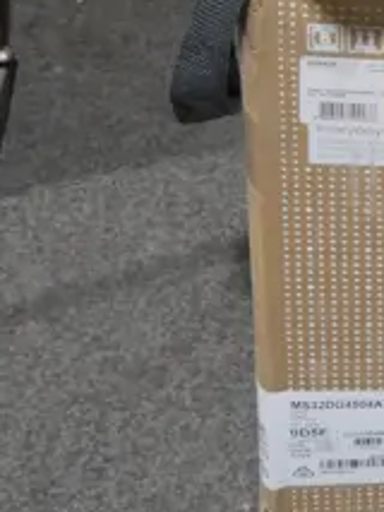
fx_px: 2837
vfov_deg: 9.4
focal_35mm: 192
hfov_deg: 7.4
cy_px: -637
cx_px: 816
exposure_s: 1/60
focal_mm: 20
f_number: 4.5
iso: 640
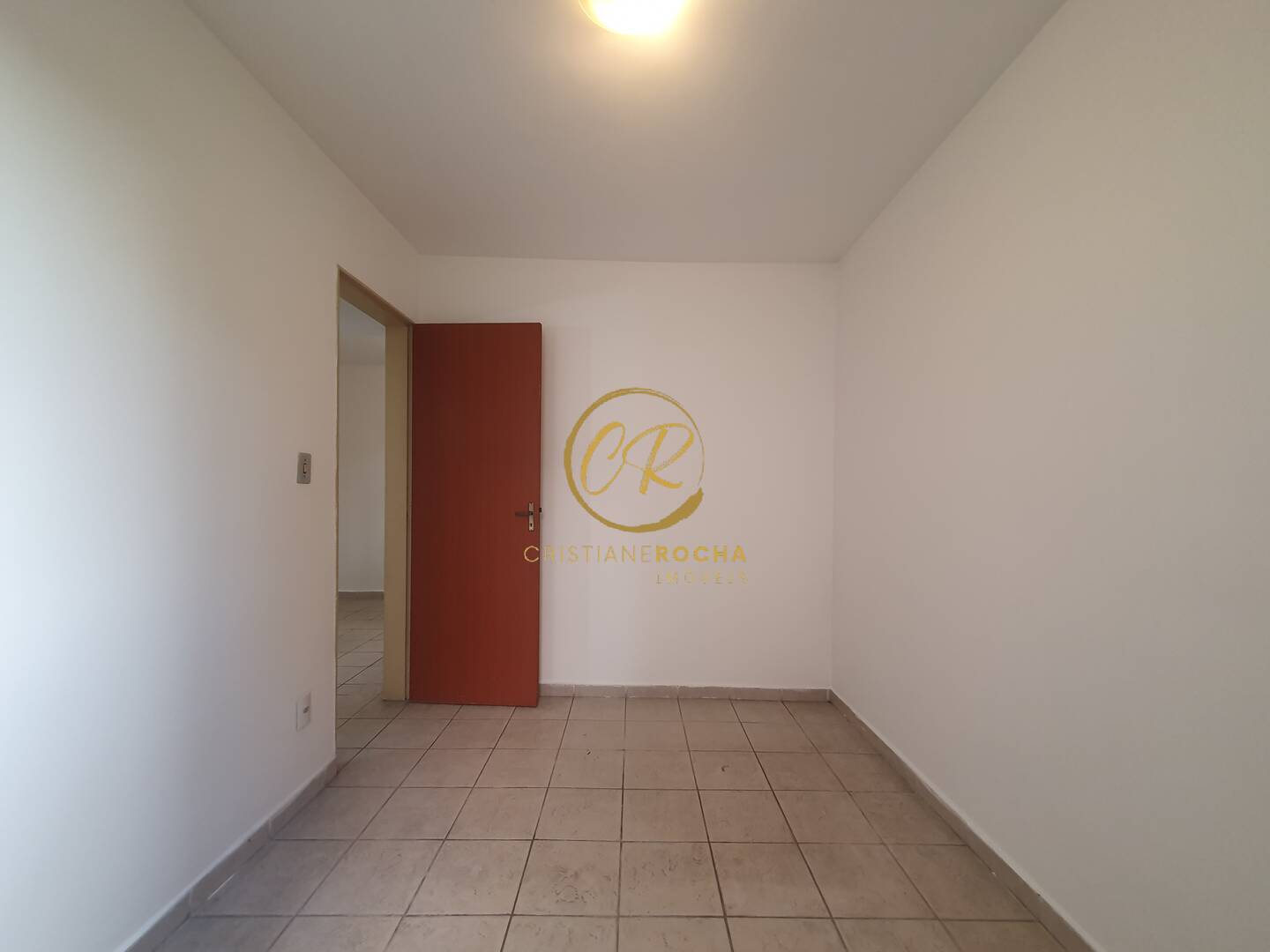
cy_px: 476
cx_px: 635
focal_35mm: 13
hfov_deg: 106.2
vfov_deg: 89.9
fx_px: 477
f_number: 2.2
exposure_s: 1/60
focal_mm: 1.8
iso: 160
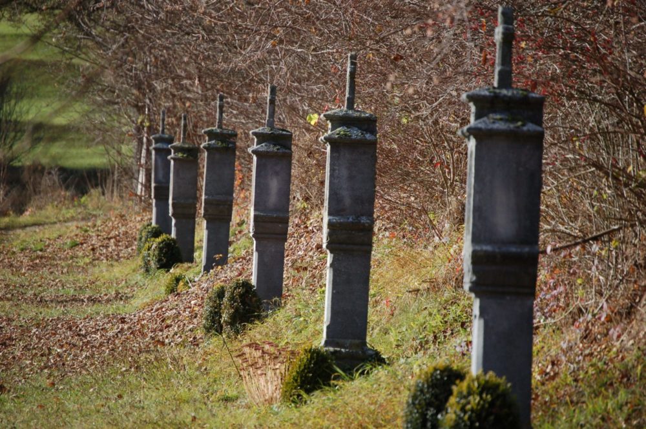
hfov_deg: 6.9
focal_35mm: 300
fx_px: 5379
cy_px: 214
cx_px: 323
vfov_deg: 4.6
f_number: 5.6
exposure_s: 1/800
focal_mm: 200
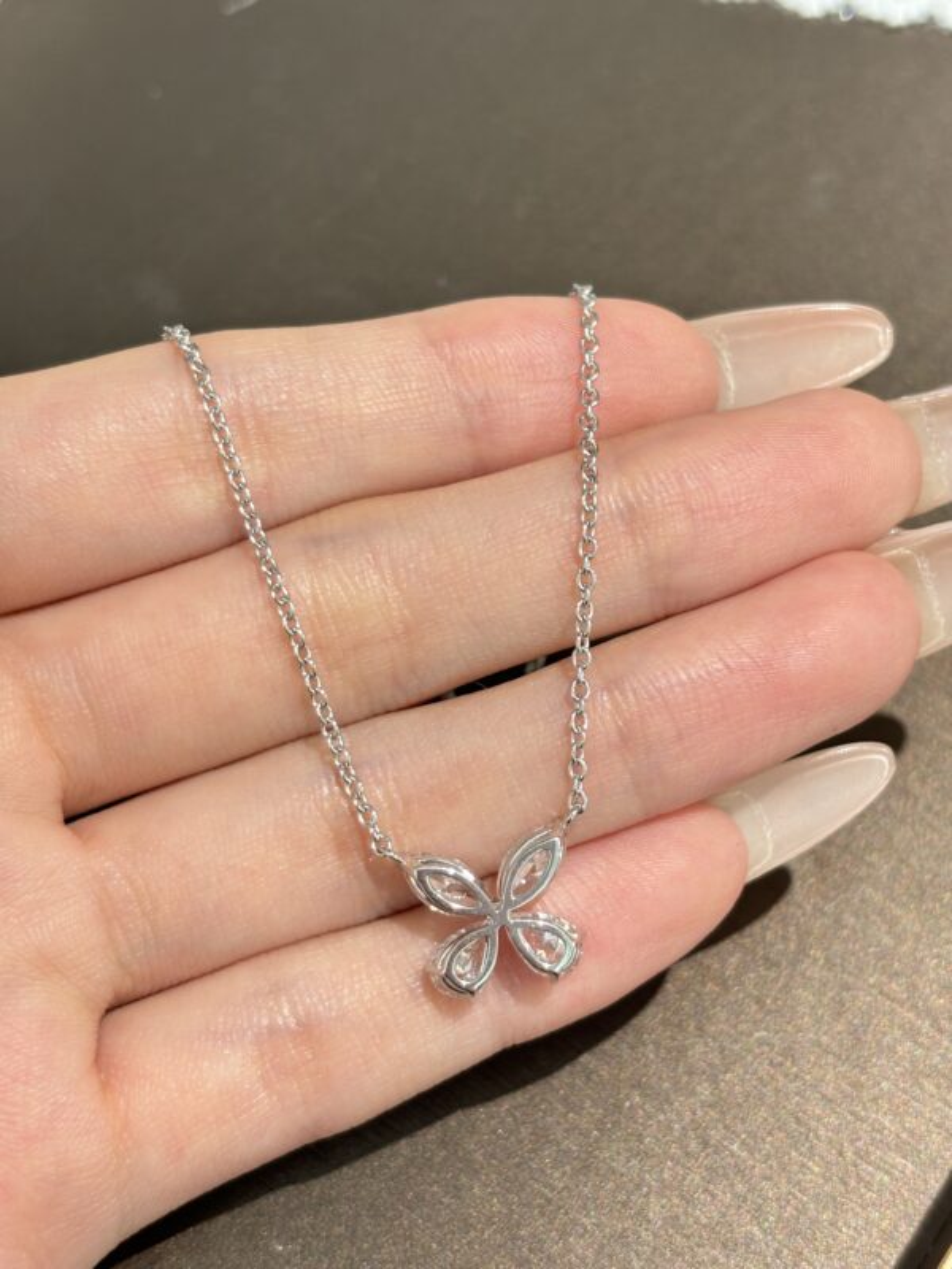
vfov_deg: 36.8
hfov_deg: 28.0
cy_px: 634
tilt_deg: -60.3
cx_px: 476
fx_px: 1907
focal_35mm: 52
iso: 40
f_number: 1.6
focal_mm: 5.96
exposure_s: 1/100
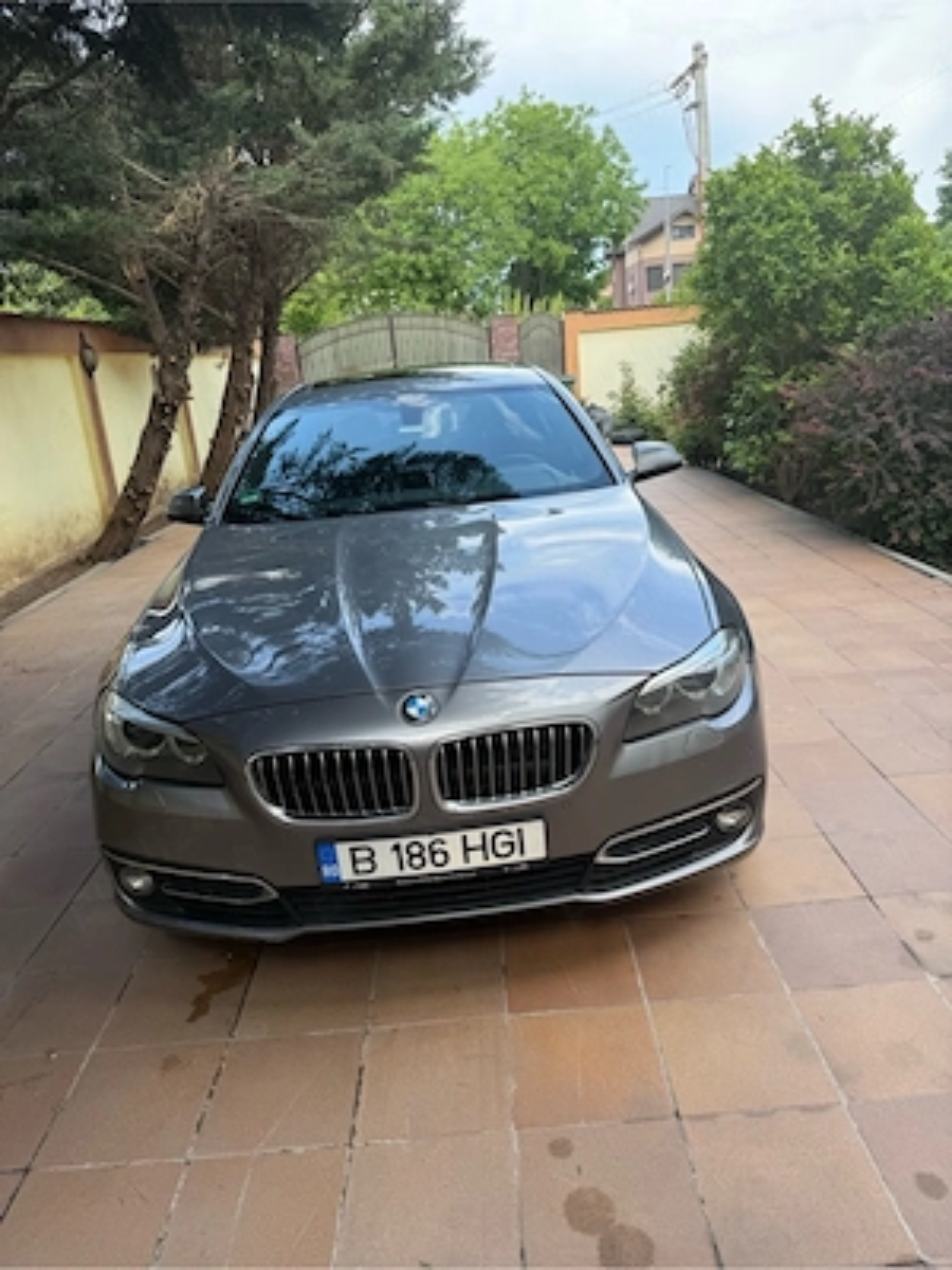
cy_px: 635
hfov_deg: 56.8
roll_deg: +8.0
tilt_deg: -21.1
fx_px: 880
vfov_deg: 71.6
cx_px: 476
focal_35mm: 24
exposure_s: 1/559
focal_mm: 6.76
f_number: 1.78
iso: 80
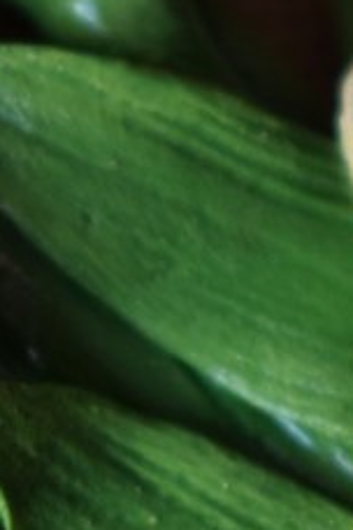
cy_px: -465
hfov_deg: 3.3
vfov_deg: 4.9
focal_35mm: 417
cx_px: -506
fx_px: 6126
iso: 800
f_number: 5.6
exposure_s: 1/60
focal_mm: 55
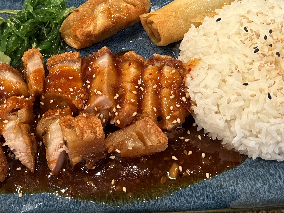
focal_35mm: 53
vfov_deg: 27.0
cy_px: 41
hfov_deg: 35.5
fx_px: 435
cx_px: 78
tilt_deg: -51.4
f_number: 1.78
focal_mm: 6.76
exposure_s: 1/60
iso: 160
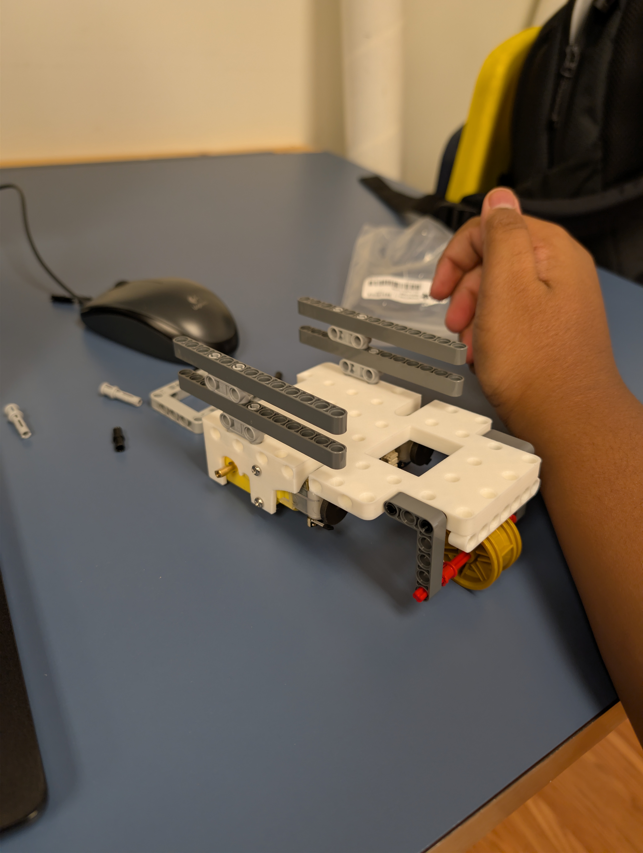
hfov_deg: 56.9
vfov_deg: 71.5
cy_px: 426
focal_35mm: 24
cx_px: 322
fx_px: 593
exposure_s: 1/120
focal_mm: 6.9
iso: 162
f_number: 1.68
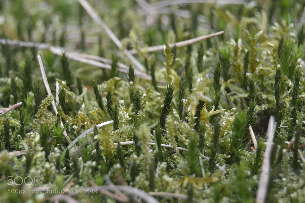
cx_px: 151
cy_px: 103
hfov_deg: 24.1
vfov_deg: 16.1
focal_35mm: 85
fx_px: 715
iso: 400
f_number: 5.6
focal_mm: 55
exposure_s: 1/80
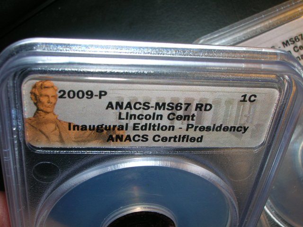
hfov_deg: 41.2
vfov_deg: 31.5
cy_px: 114
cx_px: 152
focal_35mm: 46
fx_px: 403
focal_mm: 7.7
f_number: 5.4
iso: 50
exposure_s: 1/60.1
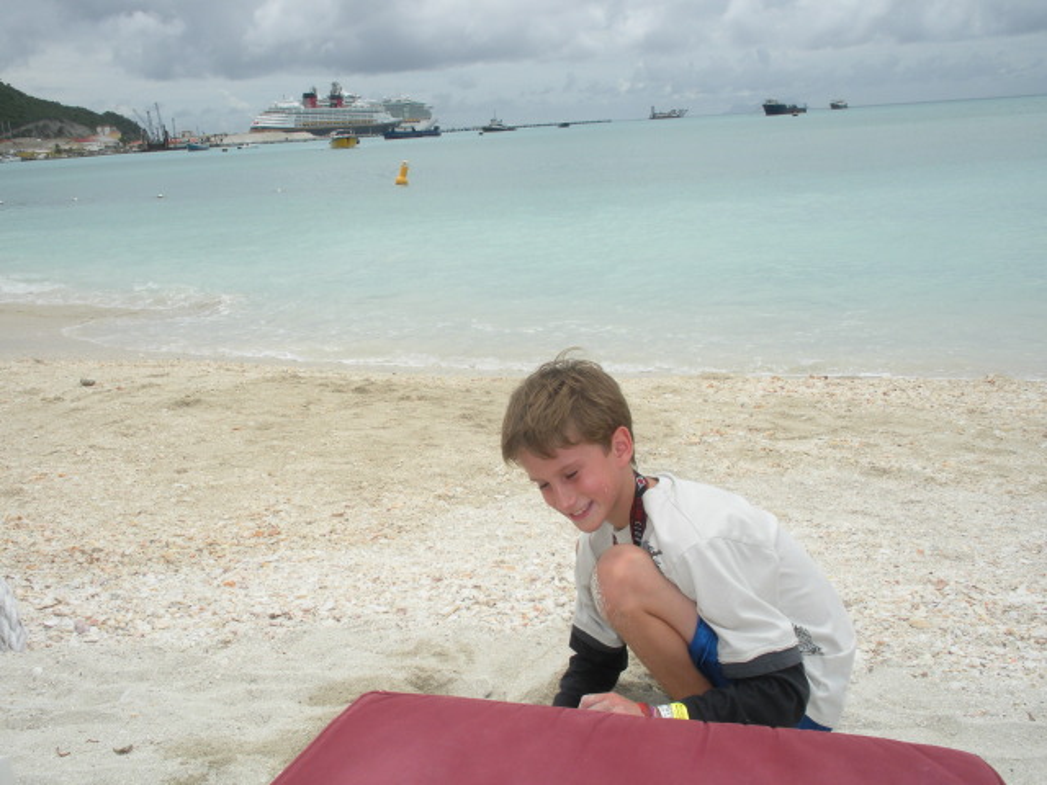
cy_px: 392
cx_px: 524
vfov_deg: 39.7
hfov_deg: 51.4
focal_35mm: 36
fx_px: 1089
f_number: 5.6
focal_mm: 6.3
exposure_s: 1/504
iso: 88
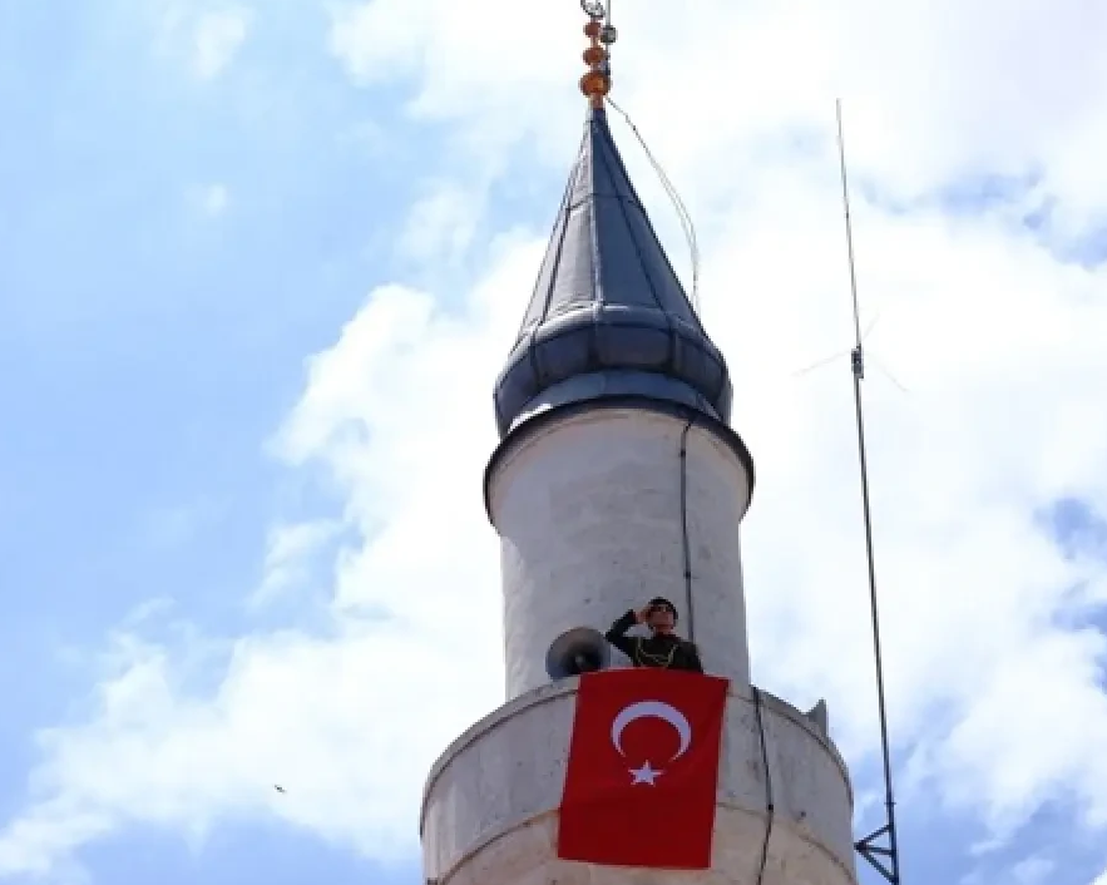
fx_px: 3701
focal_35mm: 113
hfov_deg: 17.0
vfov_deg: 13.6
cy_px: 485
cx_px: 638
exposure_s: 1/1700
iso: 640
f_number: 8
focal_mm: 55
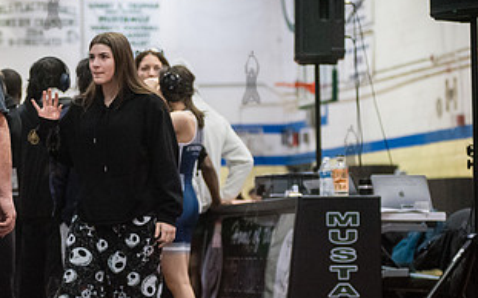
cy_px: 151
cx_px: 52
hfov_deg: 13.7
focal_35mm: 152
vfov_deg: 8.6
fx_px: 1979
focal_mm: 80
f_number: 3.2
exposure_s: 1/500
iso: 8000
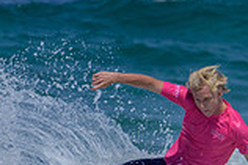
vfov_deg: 0.6
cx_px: 291
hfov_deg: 0.9
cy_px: 338
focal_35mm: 2332
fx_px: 16048
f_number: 11
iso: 360
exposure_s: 1/2000
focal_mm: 470
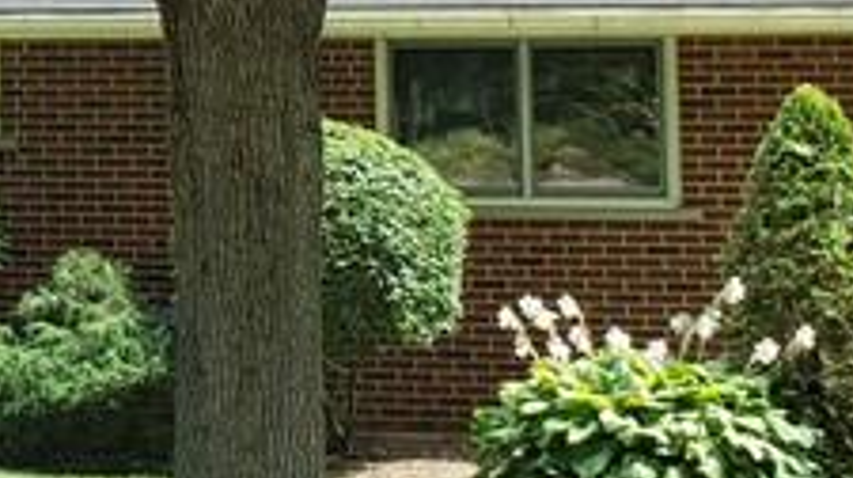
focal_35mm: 129
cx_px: -493
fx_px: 2915
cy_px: -125
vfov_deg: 9.2
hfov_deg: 15.2
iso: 50
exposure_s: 1/122
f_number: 2.4
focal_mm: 4.3
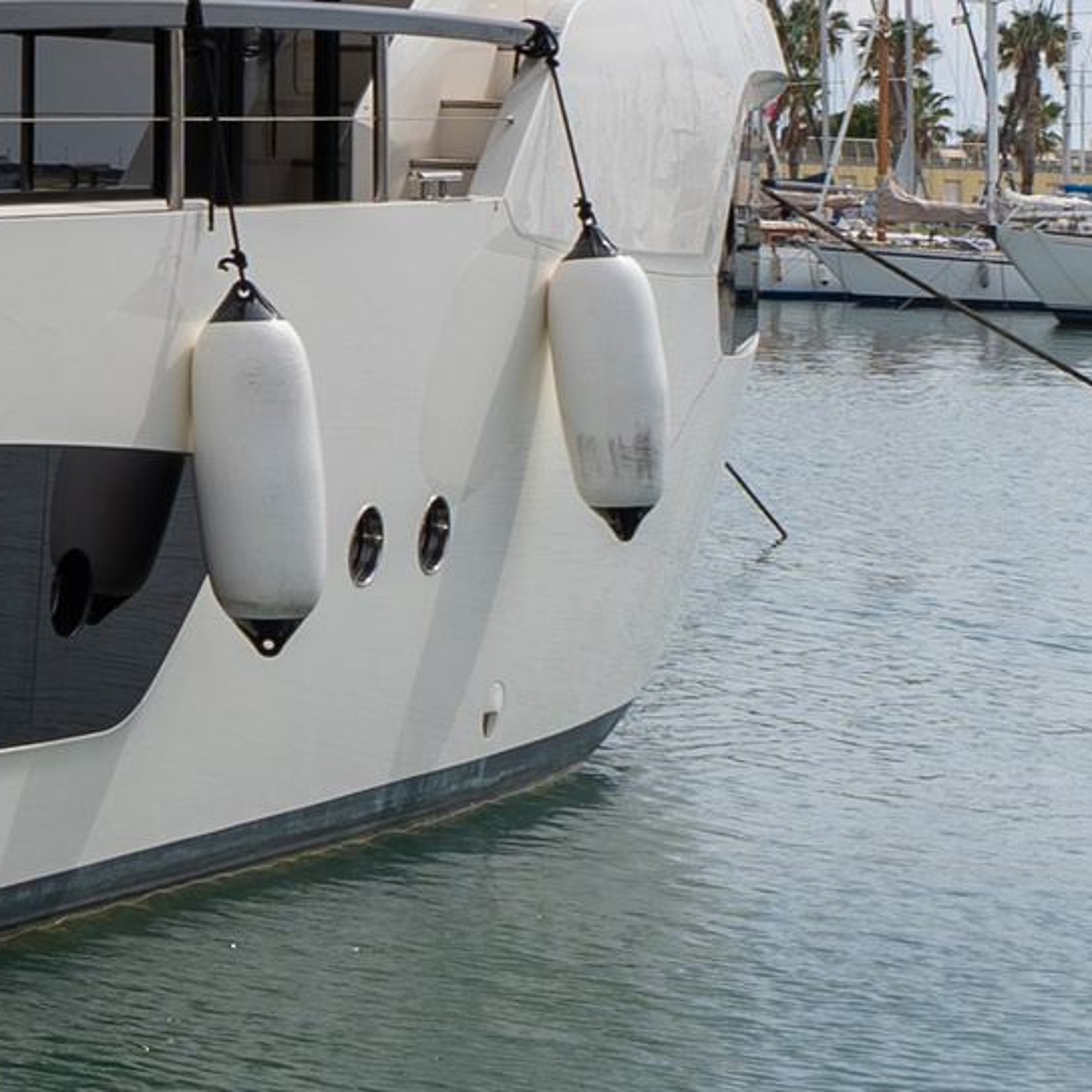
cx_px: -1347
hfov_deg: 13.0
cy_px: 12
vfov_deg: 15.7
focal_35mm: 109
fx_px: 3890
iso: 80
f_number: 4
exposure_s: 1/800
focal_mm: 25
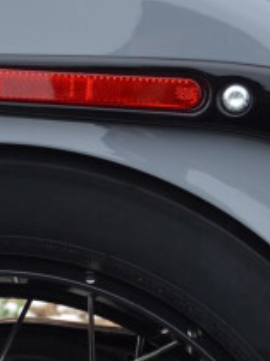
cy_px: 431
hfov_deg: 7.5
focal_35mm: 198
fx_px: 2063
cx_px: 194
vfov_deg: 9.9
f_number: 4
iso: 100
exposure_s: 1/160
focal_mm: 24
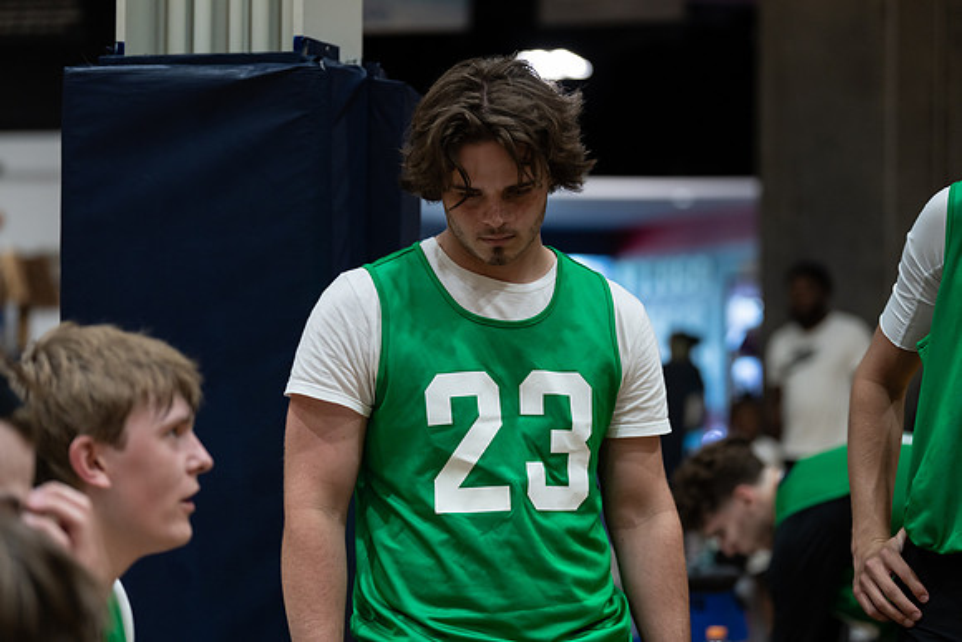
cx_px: 481
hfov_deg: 20.6
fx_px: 2646
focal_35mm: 99
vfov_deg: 13.8
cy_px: 321
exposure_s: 1/320
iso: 1250
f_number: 2.8
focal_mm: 99
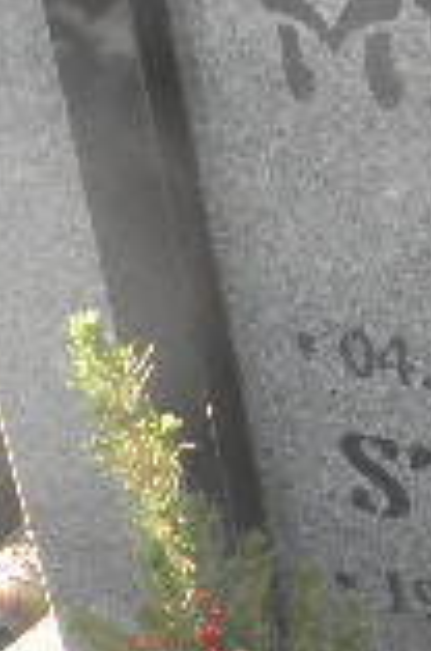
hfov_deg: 12.6
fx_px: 1840
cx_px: 659
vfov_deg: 19.9
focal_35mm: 102
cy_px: 489
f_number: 3.3
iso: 64
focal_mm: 4.3
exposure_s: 1/80
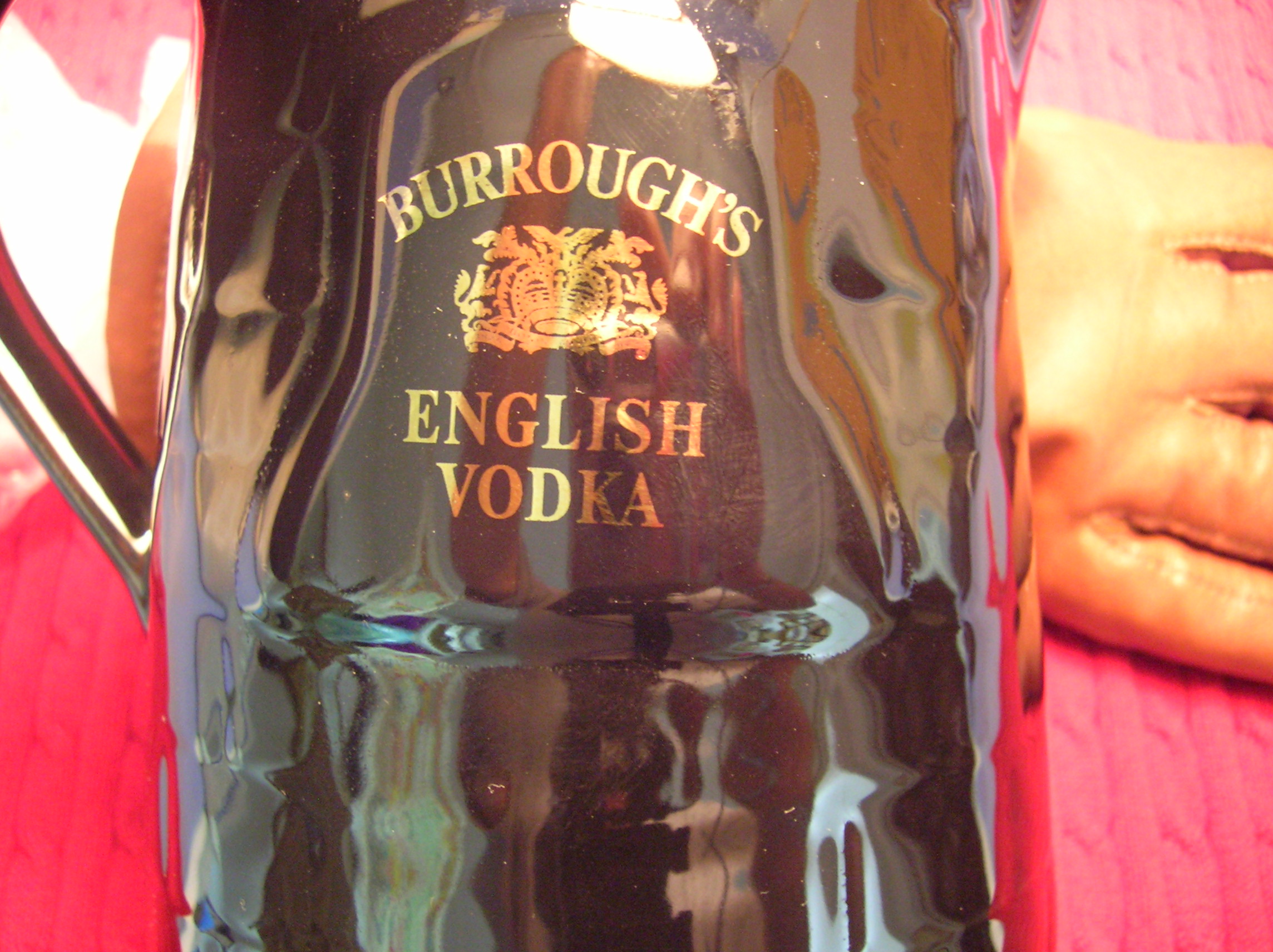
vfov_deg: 41.7
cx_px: 636
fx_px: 1249
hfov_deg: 54.0
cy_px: 476
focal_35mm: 34
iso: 200
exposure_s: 1/1.2
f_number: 2.9
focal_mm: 5.7
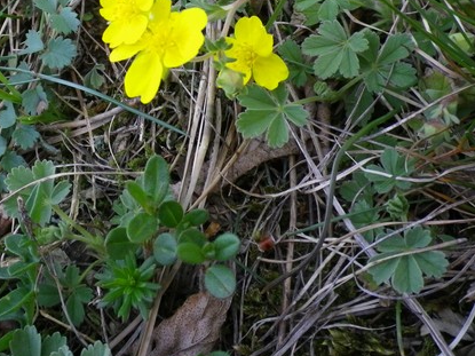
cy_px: 35
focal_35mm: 54
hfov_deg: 35.1
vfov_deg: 26.1
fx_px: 741
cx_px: 150
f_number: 3.5
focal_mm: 5.05
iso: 100
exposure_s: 1/100
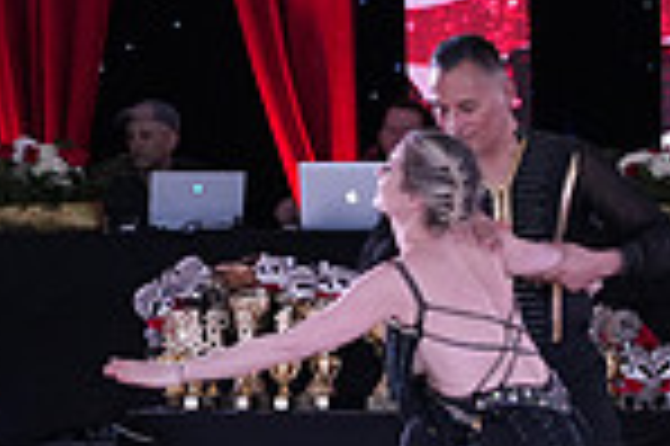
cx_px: 1232
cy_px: 399
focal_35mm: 199
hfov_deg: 9.8
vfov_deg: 6.9
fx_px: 3700
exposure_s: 1/250
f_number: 5
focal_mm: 51
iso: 2500
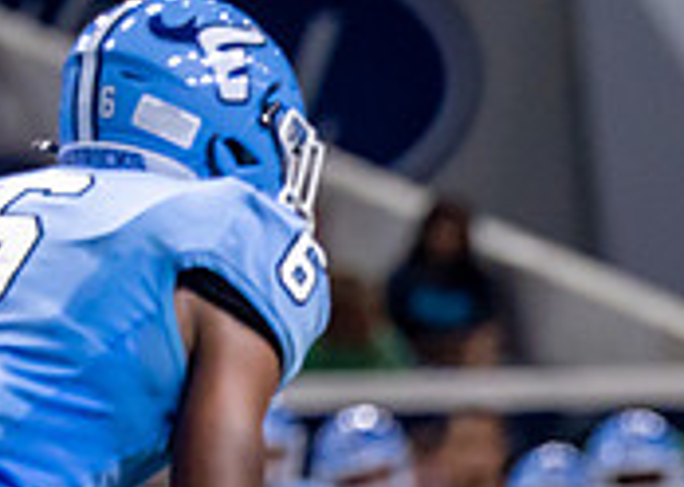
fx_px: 20615
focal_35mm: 1062
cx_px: 1022
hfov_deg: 1.9
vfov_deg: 1.4
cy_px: 835
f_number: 2.8
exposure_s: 1/1000
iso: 2000
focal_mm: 200
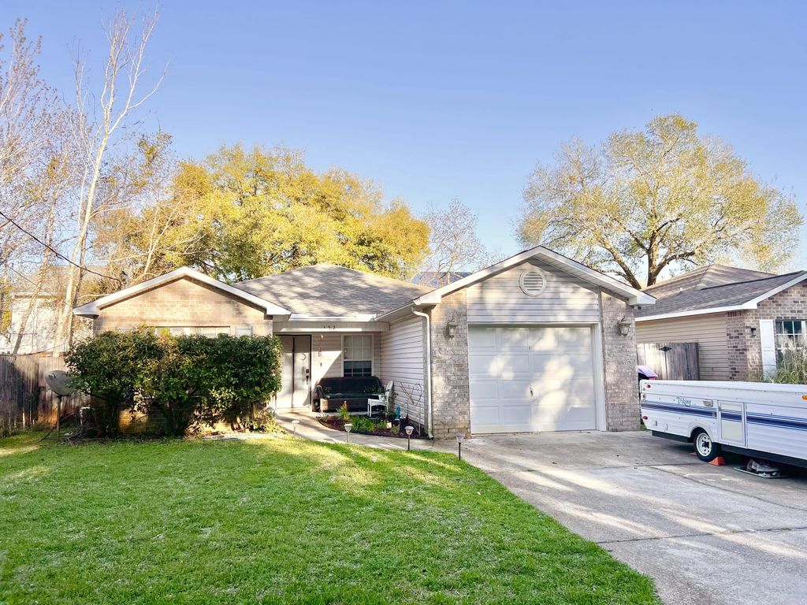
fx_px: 606
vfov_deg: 53.1
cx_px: 404
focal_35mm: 26
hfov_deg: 67.3
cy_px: 302
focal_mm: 5.7
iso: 50
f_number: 1.5
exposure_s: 1/1724
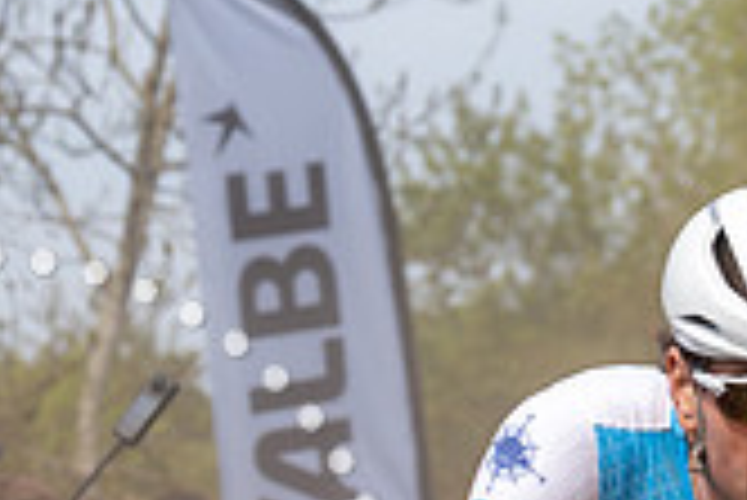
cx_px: 688
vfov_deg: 5.6
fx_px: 5067
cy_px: 439
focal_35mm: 244
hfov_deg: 8.4
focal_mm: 70
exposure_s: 1/1000
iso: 160
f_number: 5
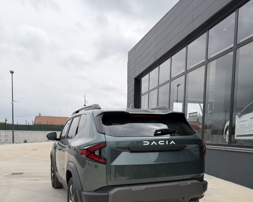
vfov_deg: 43.9
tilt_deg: -5.0
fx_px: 240
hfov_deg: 55.7
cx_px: 129
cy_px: 158
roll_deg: -1.0
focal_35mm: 32
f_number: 1.78
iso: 100
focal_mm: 6.76
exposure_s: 1/1949
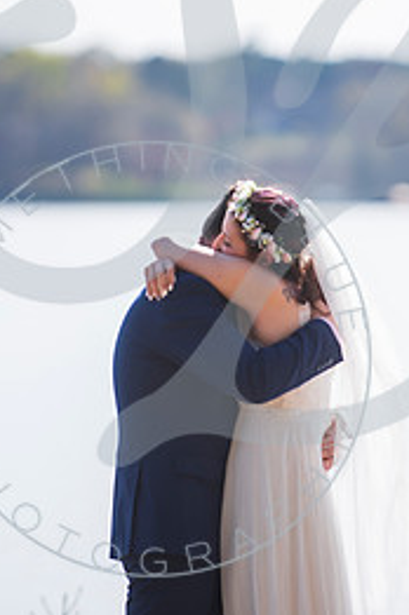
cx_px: 259
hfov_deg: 4.0
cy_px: 181
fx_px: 5877
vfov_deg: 6.0
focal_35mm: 344
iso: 100
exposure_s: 1/800
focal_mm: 200
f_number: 2.8
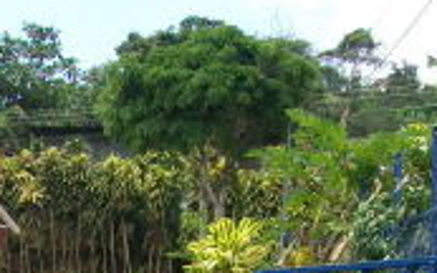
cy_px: 513
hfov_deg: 14.7
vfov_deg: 8.9
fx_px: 1679
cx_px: 38
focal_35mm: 141
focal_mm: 6
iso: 64
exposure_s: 1/500
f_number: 2.7
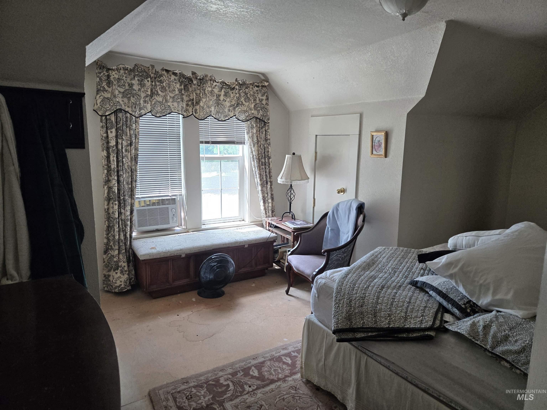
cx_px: 274
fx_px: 363
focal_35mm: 23
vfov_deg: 58.9
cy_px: 205
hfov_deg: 73.9
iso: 250
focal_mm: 5.4
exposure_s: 1/180
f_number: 1.8
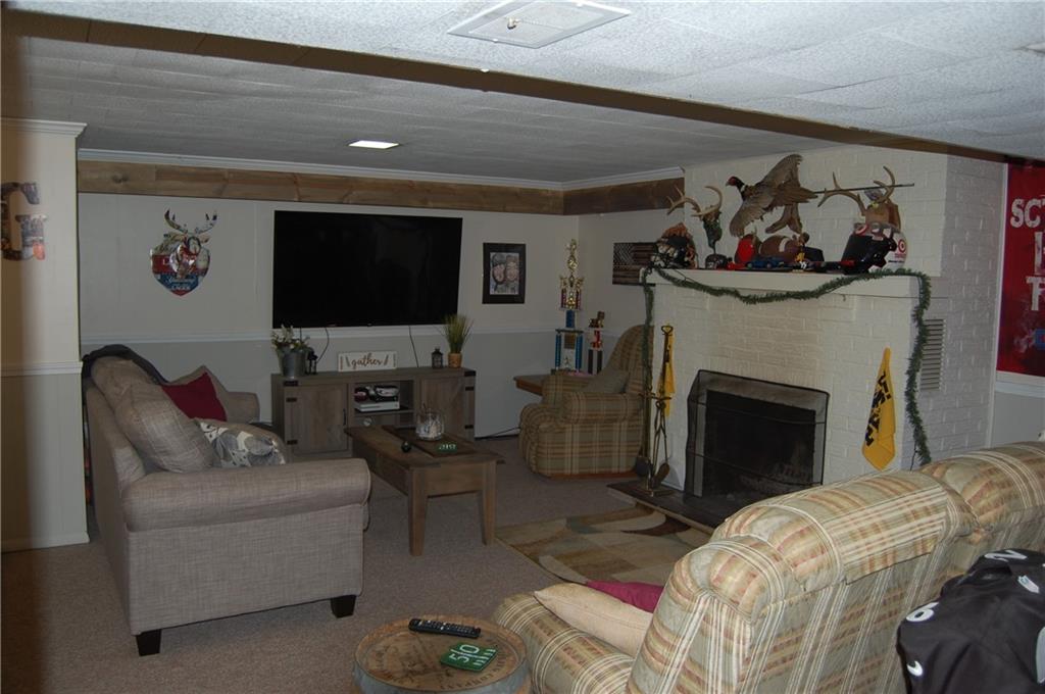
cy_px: 347
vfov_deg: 45.6
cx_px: 522
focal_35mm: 28
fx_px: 826
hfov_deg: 64.6
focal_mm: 19
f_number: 3.5
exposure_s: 1/60
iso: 200
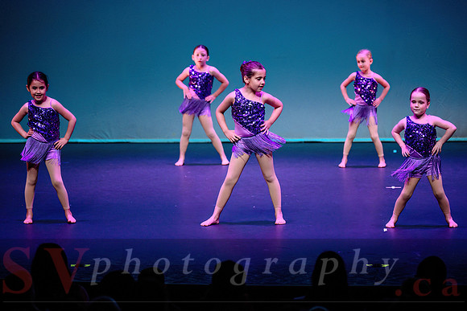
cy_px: 194
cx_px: 234
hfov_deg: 13.0
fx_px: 2045
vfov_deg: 8.7
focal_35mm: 158
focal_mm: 125
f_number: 2.8
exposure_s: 1/500
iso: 1600
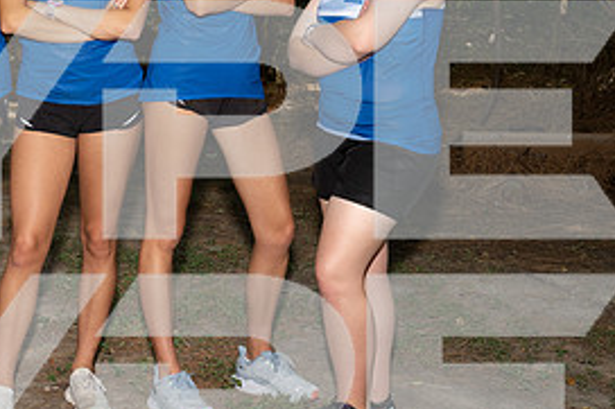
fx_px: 1605
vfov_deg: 14.5
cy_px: 121
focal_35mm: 94
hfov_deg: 21.2
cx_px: 59
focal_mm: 44
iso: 800
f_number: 8
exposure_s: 1/250
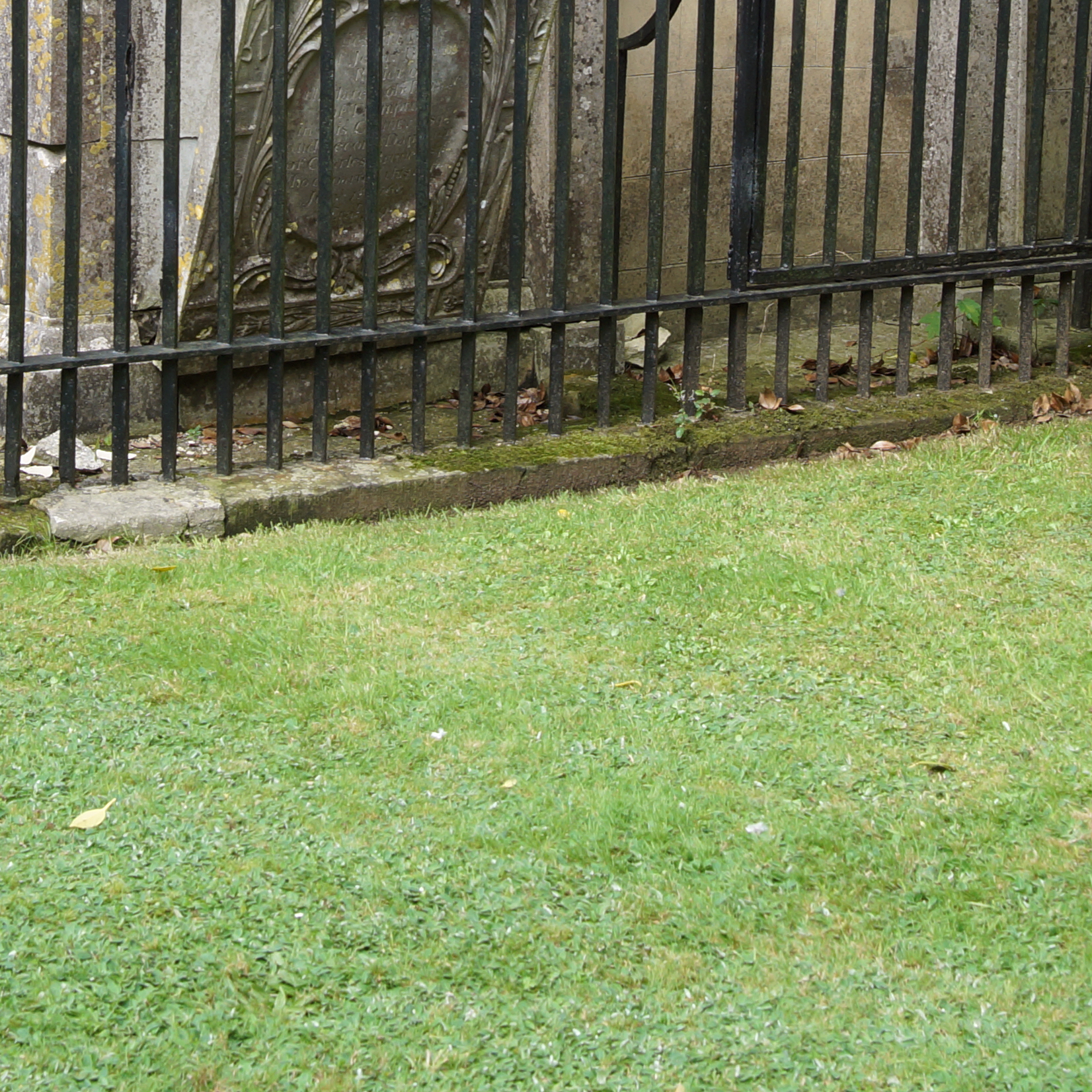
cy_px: -78
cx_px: 406
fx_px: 3855
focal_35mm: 108
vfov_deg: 15.7
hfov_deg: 16.1
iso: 200
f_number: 8
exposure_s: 1/60
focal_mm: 35
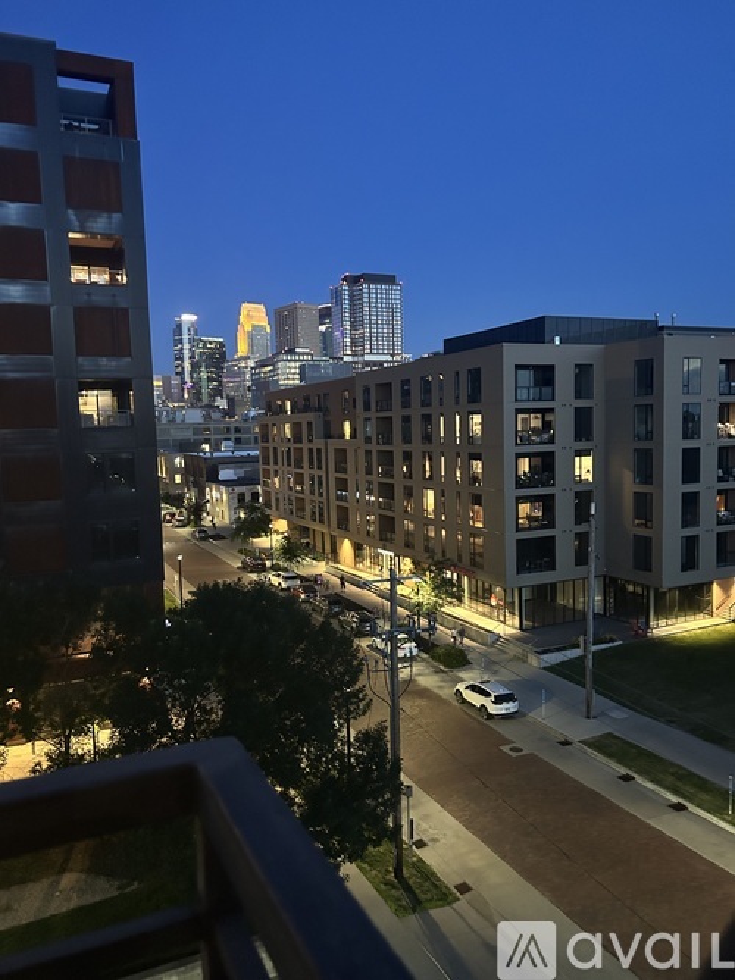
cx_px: 368
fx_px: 736
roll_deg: +1.4
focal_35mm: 26
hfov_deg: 53.0
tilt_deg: -5.1
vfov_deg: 67.3
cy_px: 490
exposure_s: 1/30
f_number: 1.5
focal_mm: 5.7
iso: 800
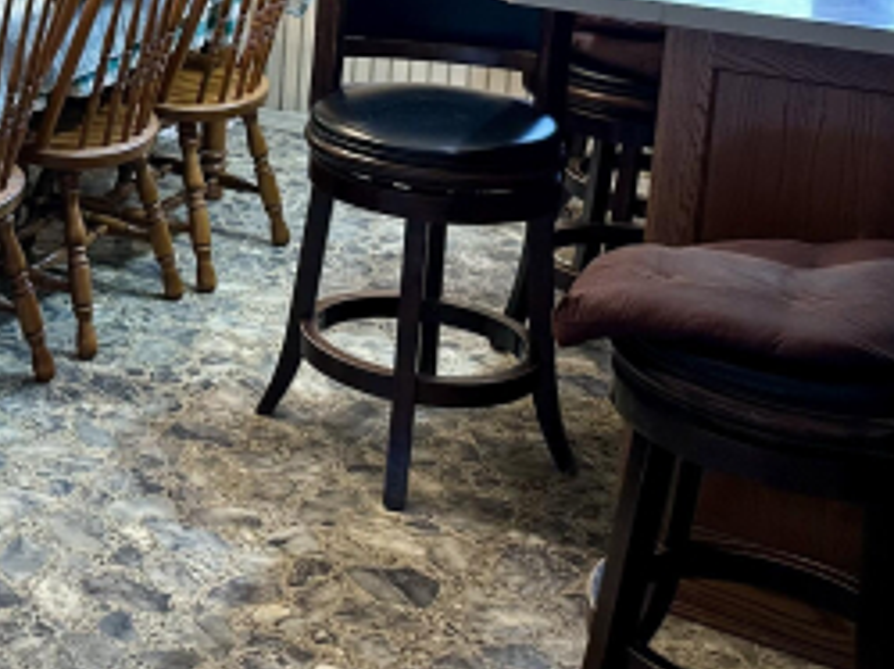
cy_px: -7
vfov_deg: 22.0
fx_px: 1651
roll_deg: +0.4
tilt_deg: -11.2
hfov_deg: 27.4
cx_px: -120
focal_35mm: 64
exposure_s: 1/60
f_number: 1.78
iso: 200
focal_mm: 6.86
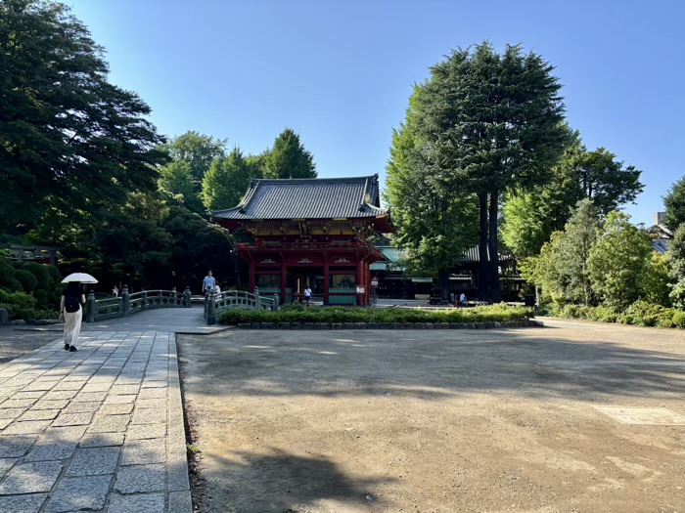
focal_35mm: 26
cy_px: 256
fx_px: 515
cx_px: 342
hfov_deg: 67.3
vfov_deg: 53.1
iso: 50
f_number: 1.6
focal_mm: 5.96
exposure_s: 1/1590
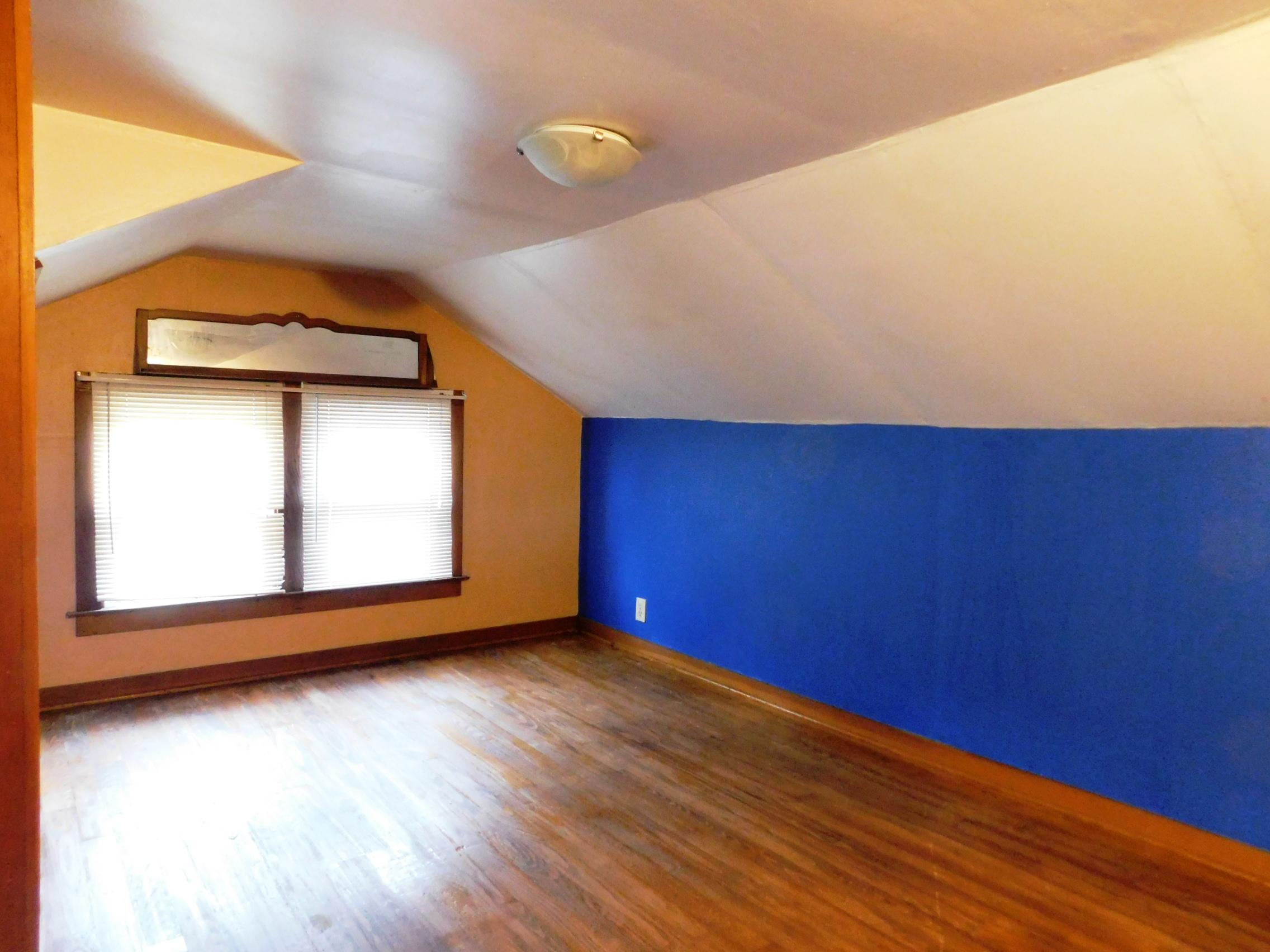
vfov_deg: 58.9
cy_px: 476
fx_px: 844
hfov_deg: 73.9
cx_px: 635
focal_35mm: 23
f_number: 3
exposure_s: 1/8
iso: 800
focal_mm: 4
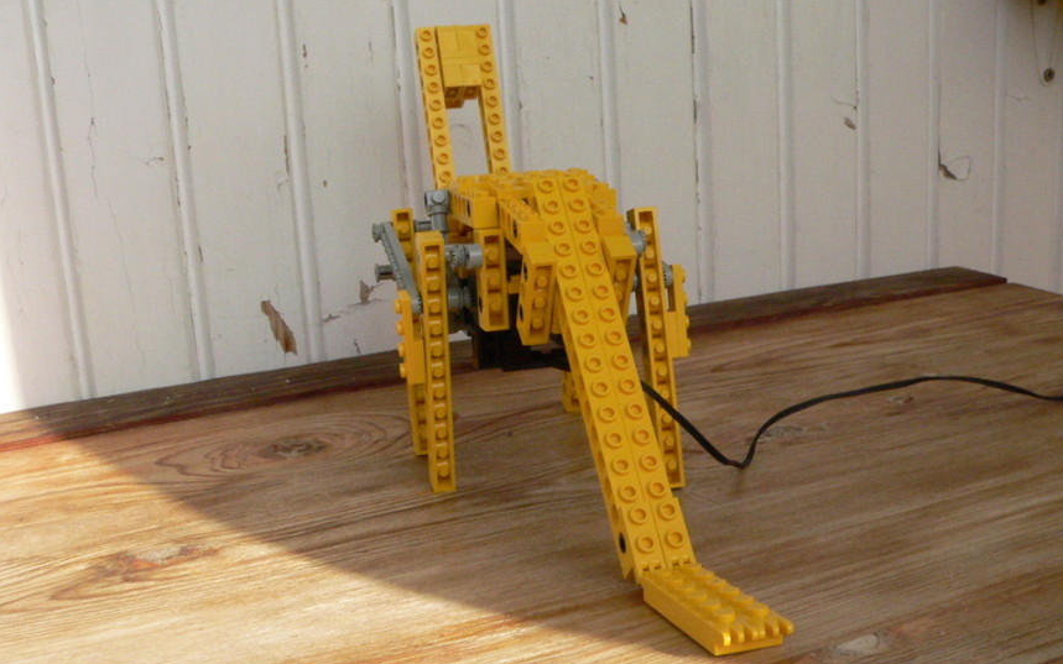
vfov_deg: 31.9
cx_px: 556
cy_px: 405
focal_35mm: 40
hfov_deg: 49.3
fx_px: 1159
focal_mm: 6
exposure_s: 1/1000
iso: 400
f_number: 6.5
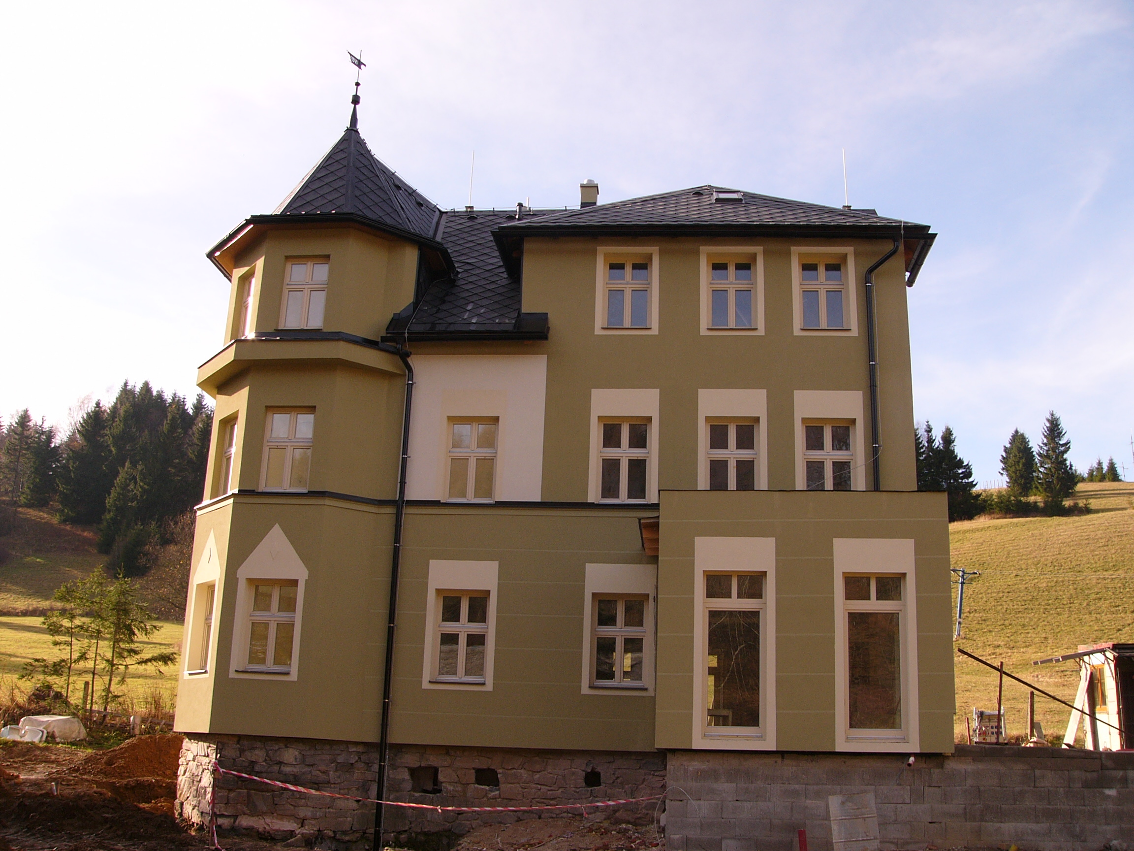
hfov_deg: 51.4
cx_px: 567
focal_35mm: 36
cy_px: 426
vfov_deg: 39.7
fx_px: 1179
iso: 50
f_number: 4
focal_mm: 6
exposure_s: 1/200
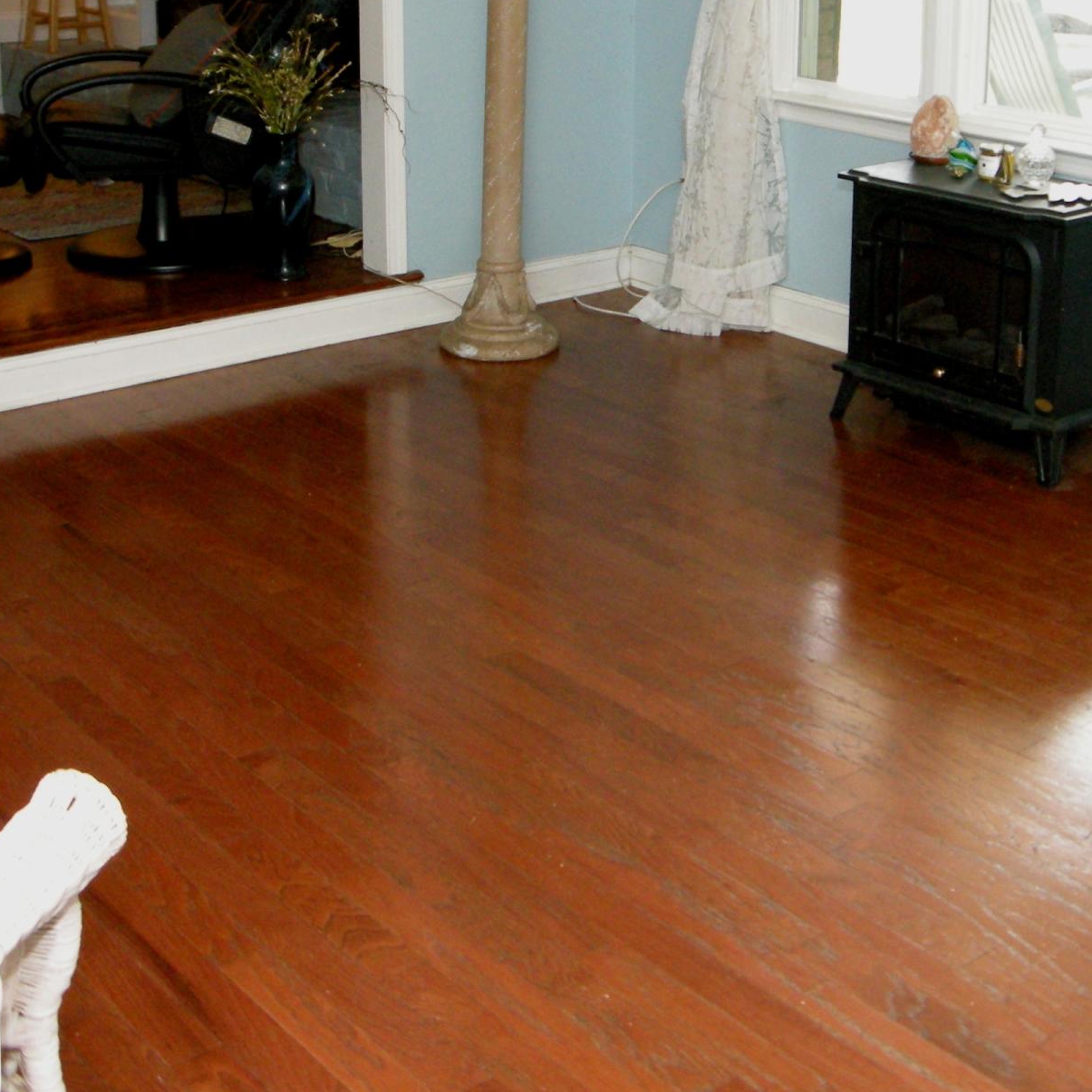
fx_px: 2748
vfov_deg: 22.1
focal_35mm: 77
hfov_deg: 22.4
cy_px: 199
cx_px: 683
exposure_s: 1/60
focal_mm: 7.5
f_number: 2.7
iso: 269
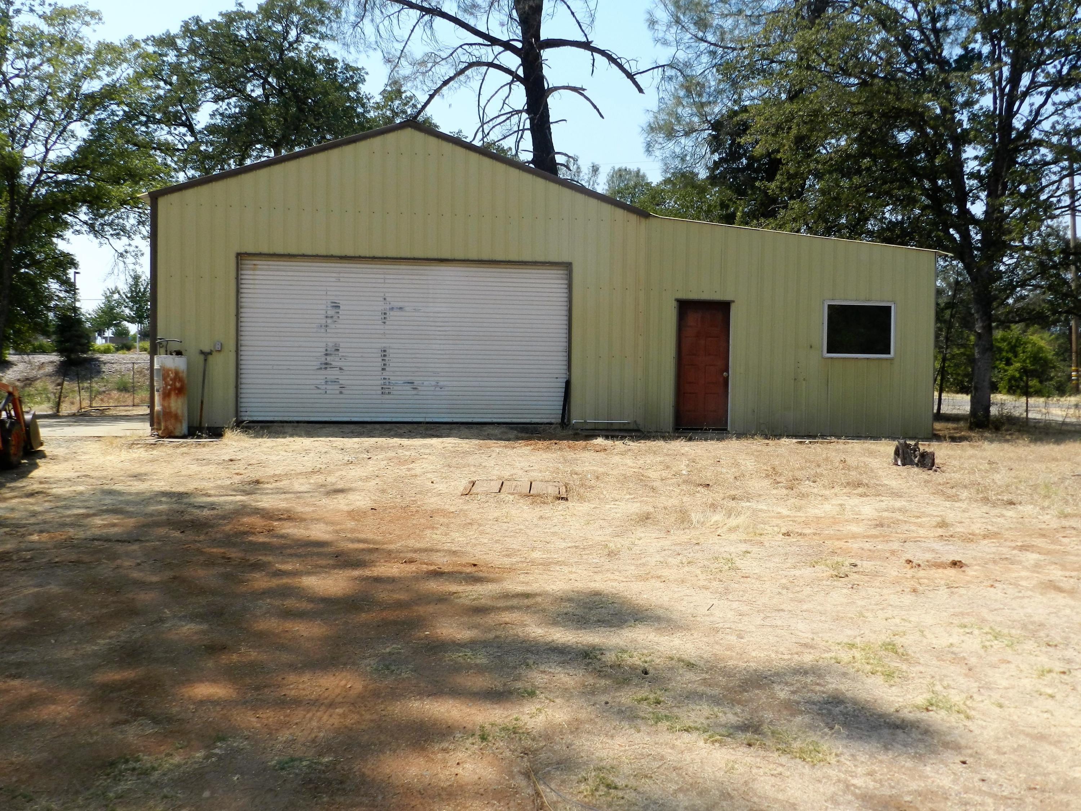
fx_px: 999
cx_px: 540
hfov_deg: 56.8
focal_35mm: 32
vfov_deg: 44.2
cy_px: 406
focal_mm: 5.6
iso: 160
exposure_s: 1/1000
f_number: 4
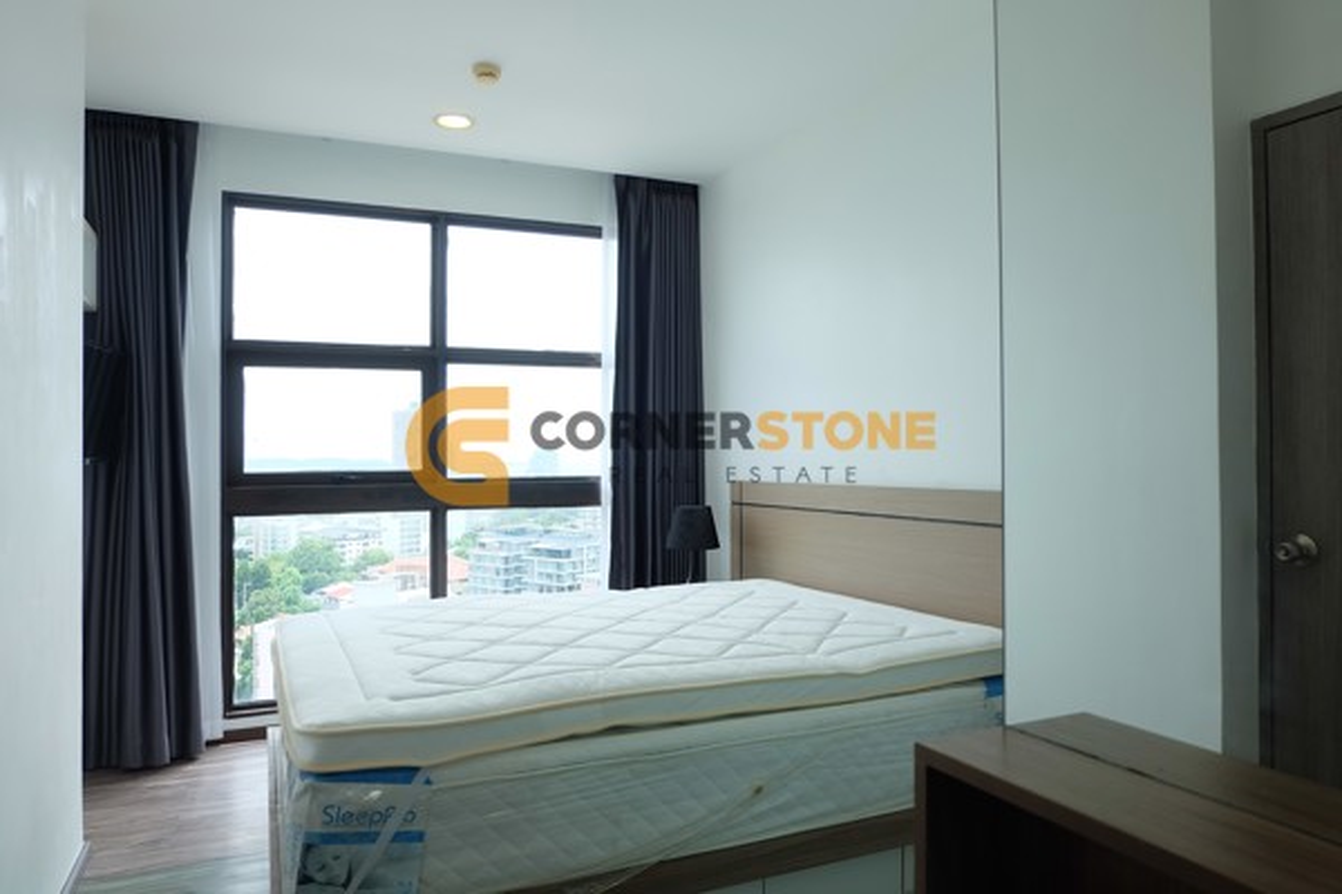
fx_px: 895
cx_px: 671
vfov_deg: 53.1
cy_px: 447
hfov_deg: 73.7
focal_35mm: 24
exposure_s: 1/300
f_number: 4
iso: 400
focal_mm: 16
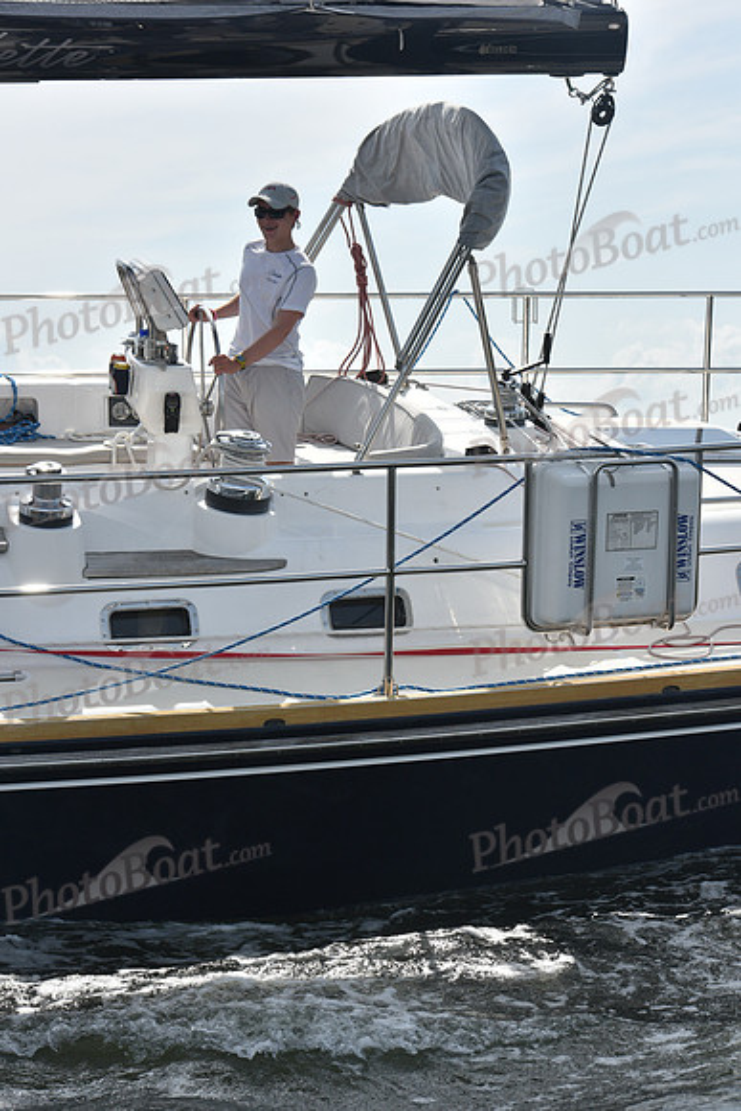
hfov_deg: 14.9
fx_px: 2839
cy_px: 556
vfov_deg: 22.1
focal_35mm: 92
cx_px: 370
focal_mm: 92
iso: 320
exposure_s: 1/1250
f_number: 9
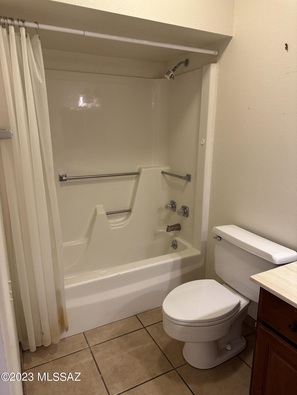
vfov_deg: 71.6
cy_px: 198
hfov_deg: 56.8
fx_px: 275
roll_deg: -0.4
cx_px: 148
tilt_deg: -12.5
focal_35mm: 24
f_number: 1.78
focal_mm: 6.86
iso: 160
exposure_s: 1/60
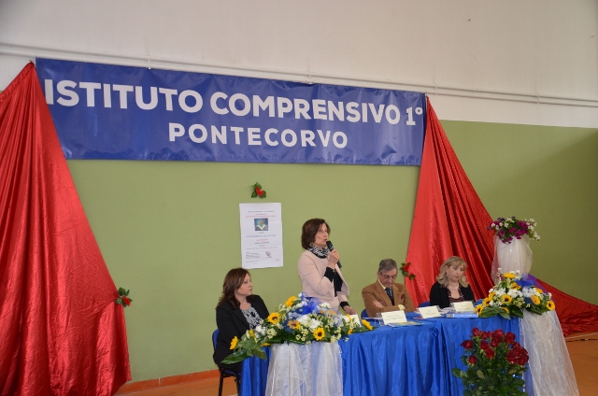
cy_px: 198
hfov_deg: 49.6
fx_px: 647
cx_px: 299
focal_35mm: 39
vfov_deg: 34.1
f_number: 4
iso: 800
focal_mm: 26
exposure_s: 1/60
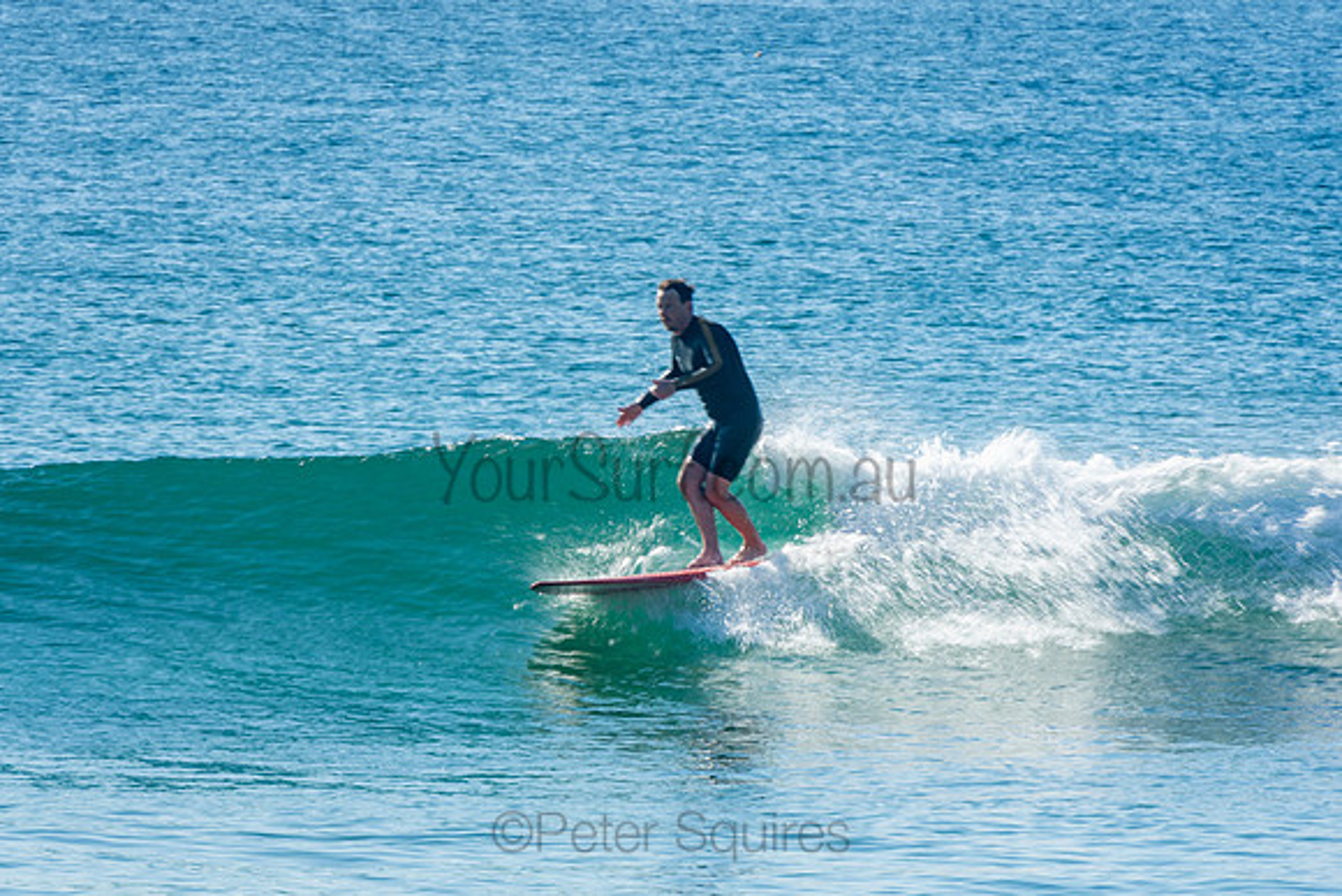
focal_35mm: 600
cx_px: 671
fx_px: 22371
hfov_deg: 3.4
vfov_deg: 2.3
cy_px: 448
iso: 100
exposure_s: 1/50
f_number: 18
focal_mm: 400
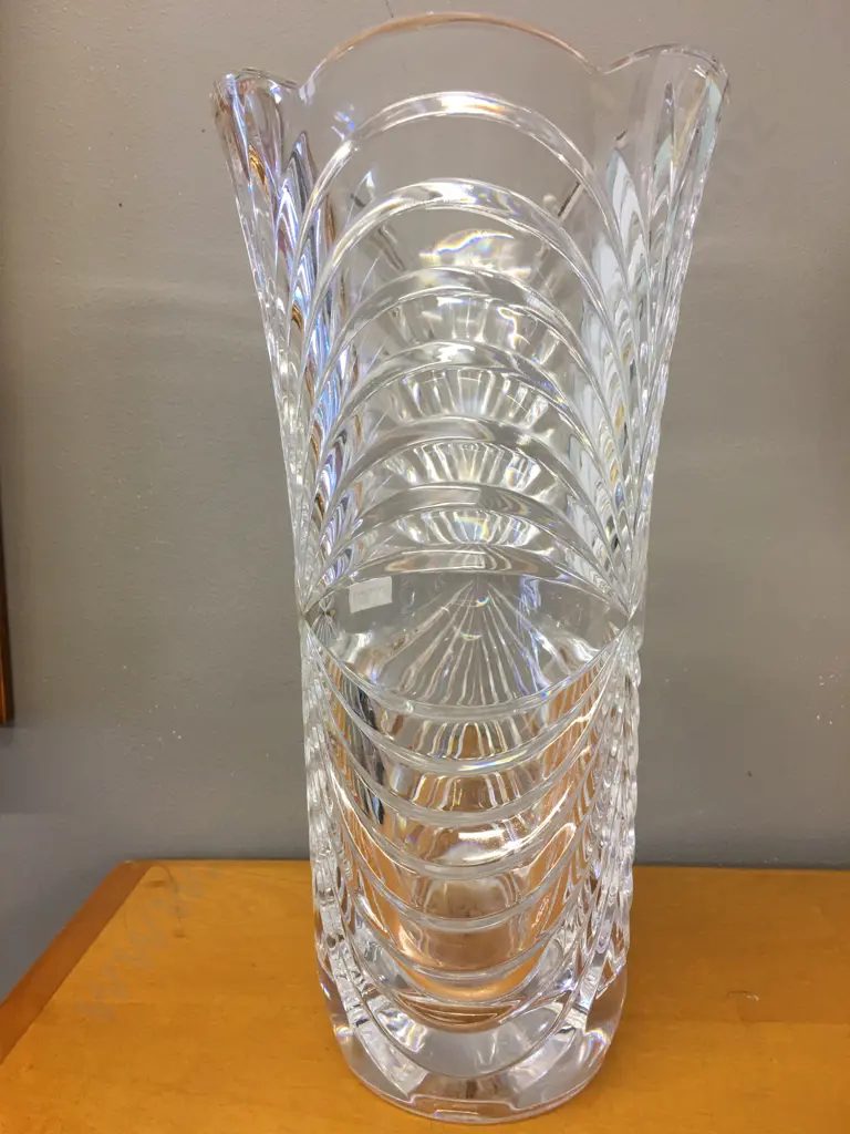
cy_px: 567
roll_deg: -0.2
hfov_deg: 48.2
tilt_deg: -6.5
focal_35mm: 29
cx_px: 425
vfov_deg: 61.7
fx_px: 949
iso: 50
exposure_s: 1/33
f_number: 2.2
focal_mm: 4.15
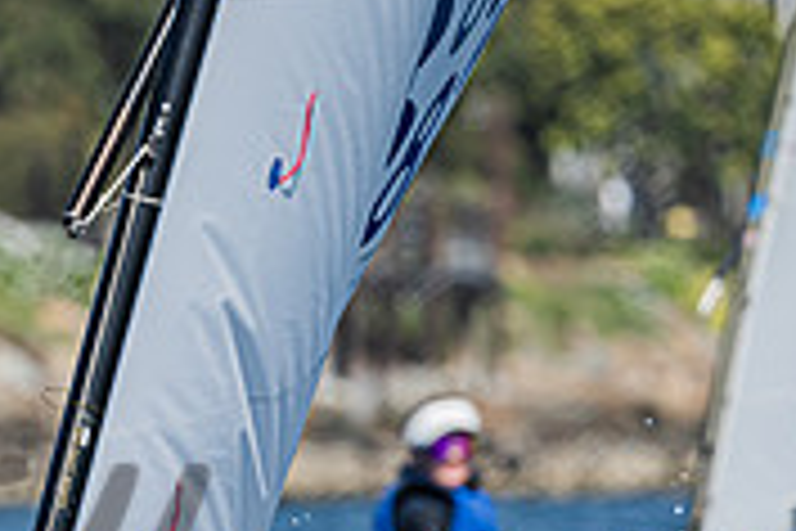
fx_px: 28897
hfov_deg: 1.6
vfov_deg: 1.1
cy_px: 758
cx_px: -591
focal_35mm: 1307
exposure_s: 1/1000
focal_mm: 350
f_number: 8
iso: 320
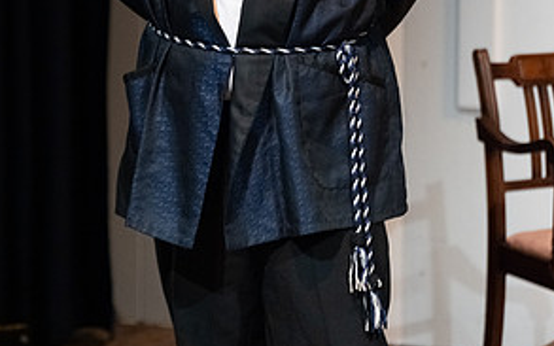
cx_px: 276
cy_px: -62
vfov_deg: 6.6
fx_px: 2974
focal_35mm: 197
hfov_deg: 10.6
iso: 3200
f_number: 3.2
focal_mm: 83.8
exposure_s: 1/250
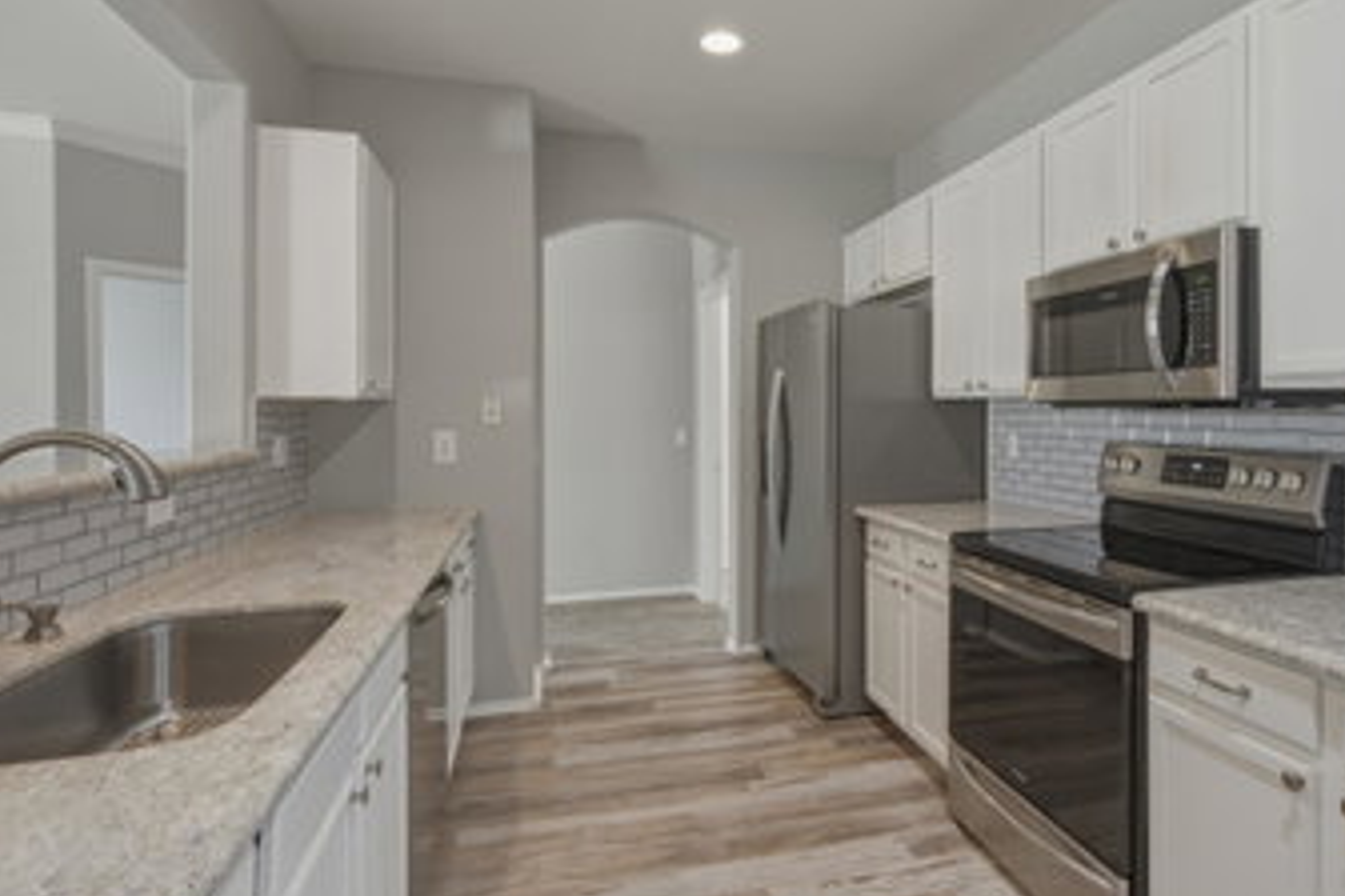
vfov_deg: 61.8
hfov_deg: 83.5
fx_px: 747
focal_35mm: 20
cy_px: 408
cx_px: 765
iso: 320
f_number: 9
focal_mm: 14
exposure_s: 1/200
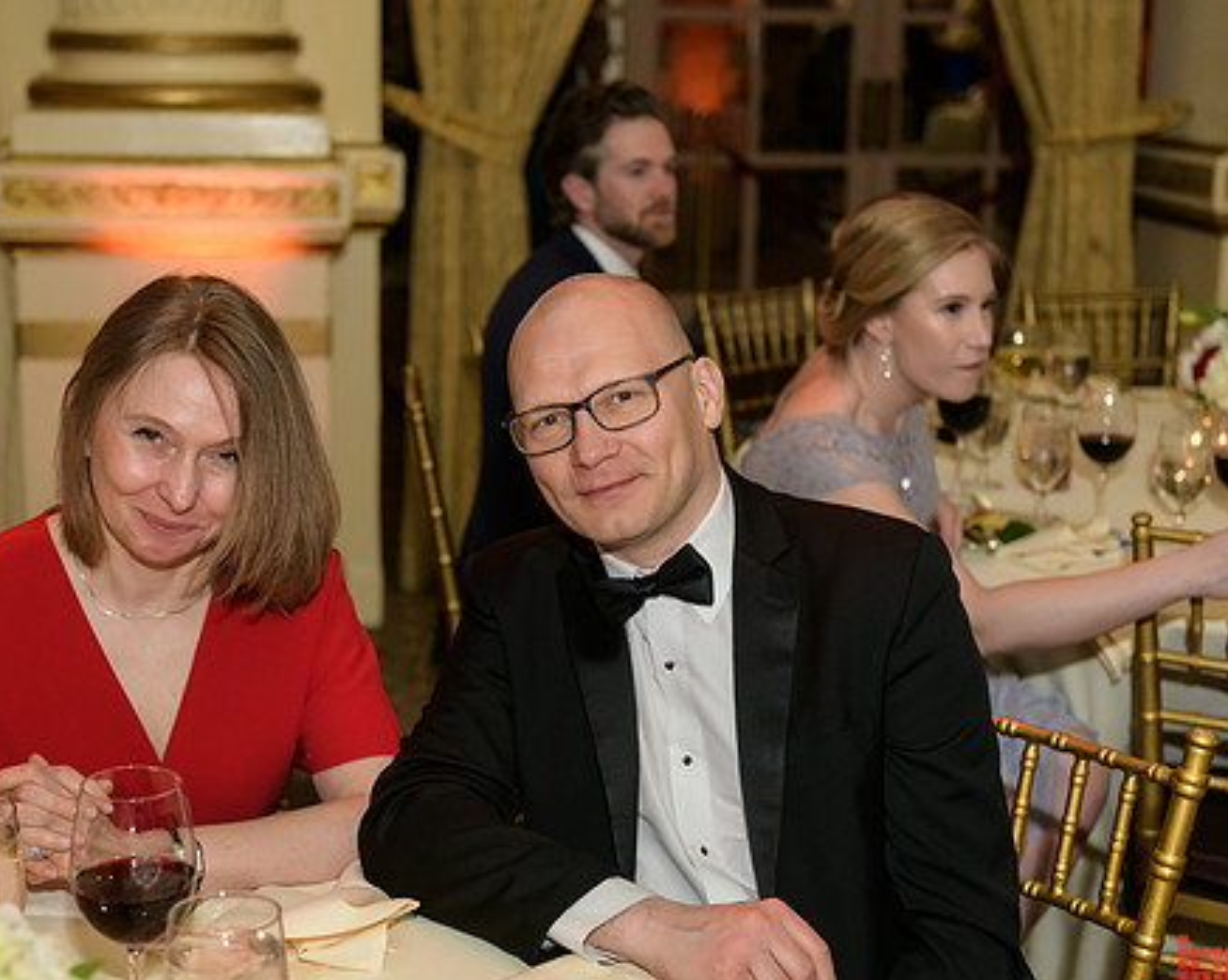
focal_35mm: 60
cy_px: 536
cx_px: 560
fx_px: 2179
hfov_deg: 31.5
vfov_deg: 25.3
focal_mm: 48
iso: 1600
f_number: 3.2
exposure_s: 1/100
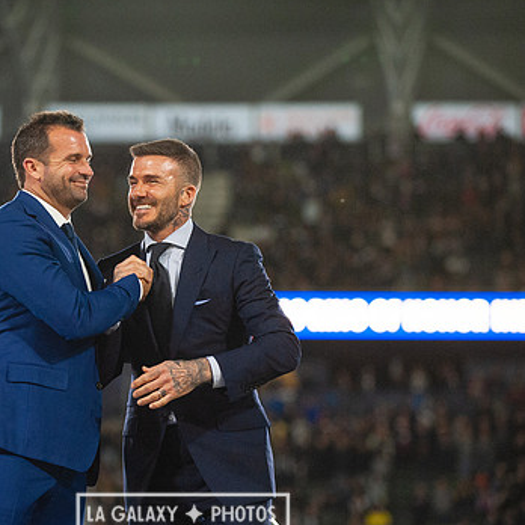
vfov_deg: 9.9
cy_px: 287
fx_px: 3037
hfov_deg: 9.9
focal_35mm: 177
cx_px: 183
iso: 3200
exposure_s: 1/2000
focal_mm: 125
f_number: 2.8
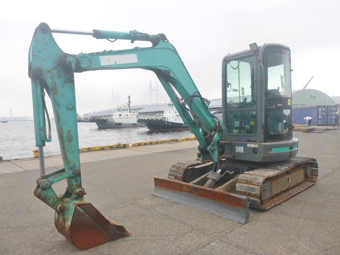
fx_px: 246
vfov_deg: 54.9
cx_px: 170
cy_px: 128
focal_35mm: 25
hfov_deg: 69.4
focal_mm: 4.5
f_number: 3.9
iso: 100
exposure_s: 1/125
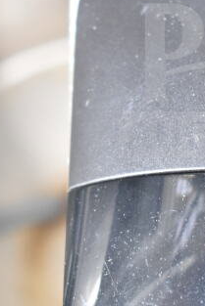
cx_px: 229
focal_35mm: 140
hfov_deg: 9.7
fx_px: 1194
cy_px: 80
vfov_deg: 14.6
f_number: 4.5
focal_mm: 32
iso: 1600
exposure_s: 1/60
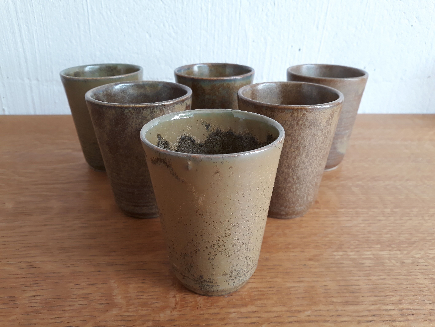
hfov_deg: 65.3
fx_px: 339
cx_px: 218
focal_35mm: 27
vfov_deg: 51.4
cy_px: 164
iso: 64
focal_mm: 3.71
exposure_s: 1/50
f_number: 1.7
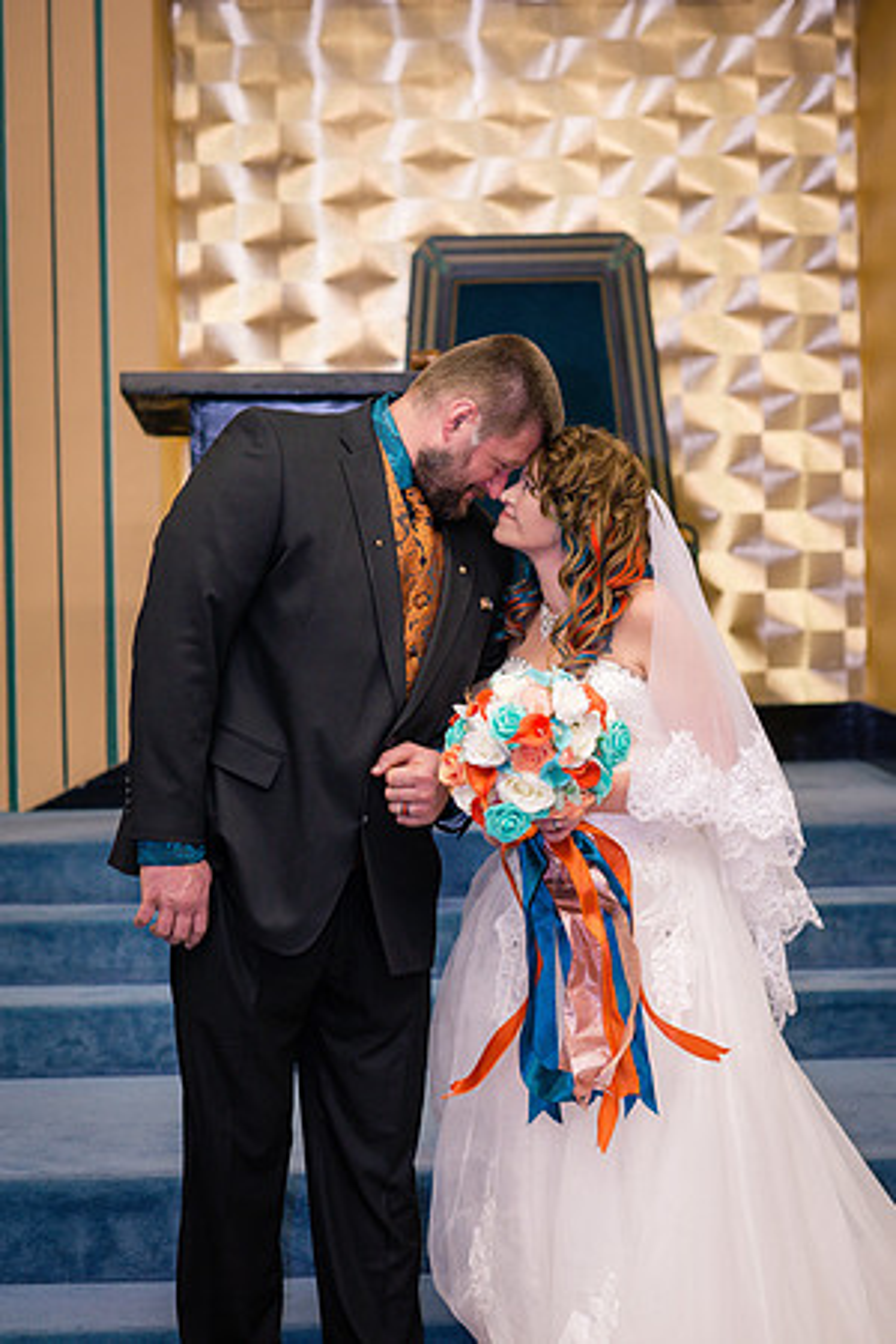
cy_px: 672
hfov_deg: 16.1
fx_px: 3173
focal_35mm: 85
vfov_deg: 23.9
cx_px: 448
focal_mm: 85
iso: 800
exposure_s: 1/160
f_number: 3.2
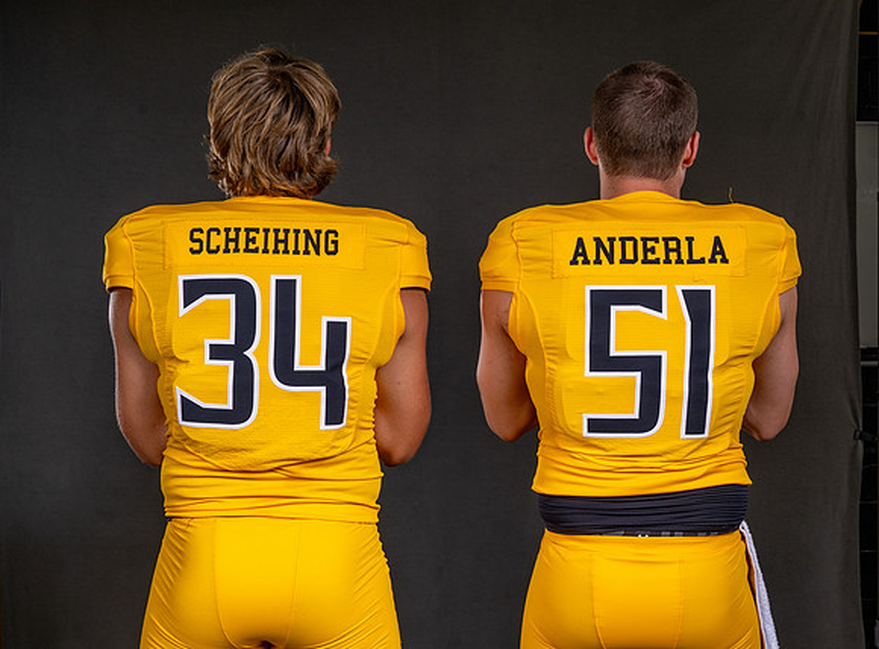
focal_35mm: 56
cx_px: 582
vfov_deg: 26.1
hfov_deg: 34.5
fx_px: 1401
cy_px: 353
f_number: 8
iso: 100
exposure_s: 1/320
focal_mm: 43
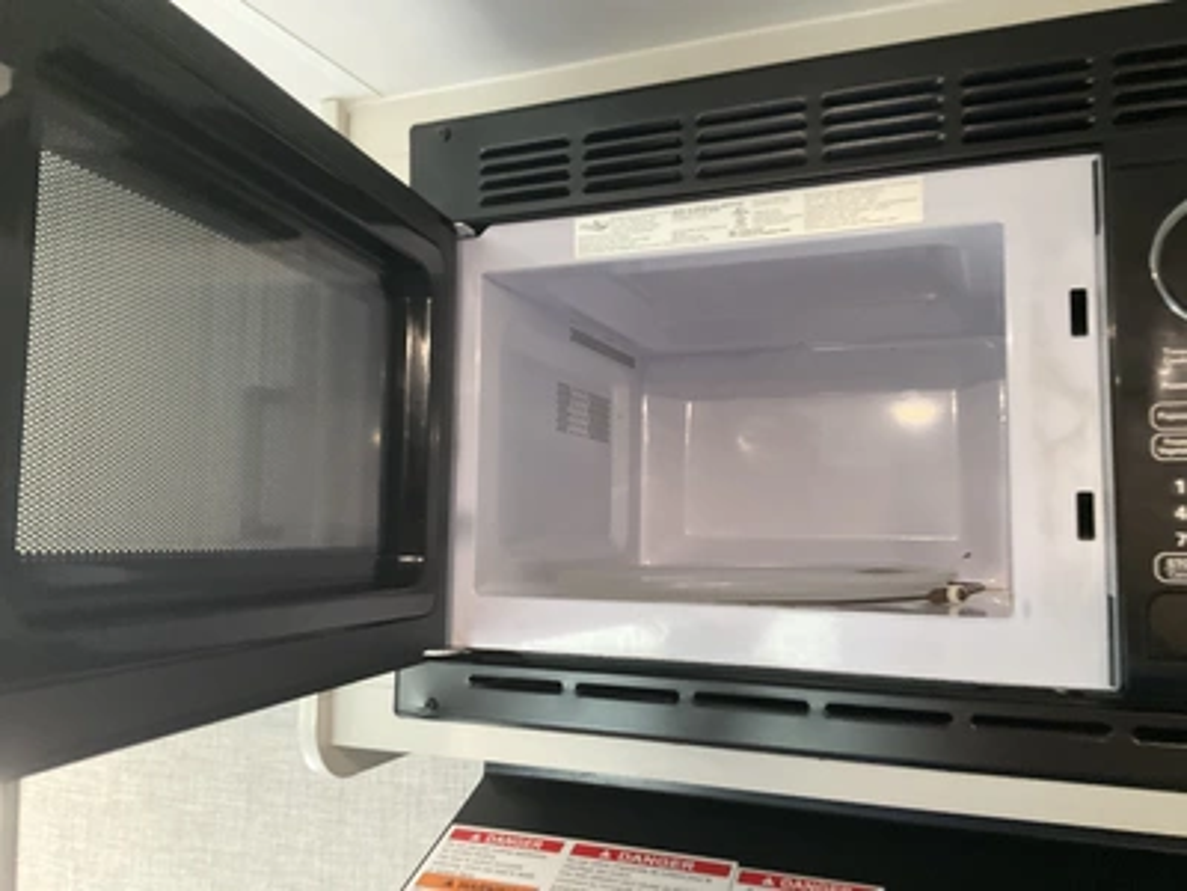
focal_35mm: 29
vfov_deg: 48.2
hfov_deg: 61.7
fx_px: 994
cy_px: 446
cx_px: 594
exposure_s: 1/60
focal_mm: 3
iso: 250
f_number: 1.8
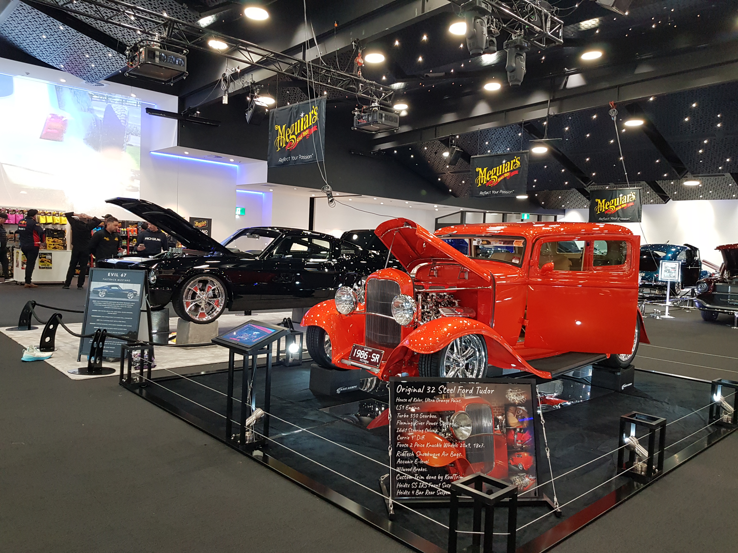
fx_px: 554
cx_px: 369
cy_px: 276
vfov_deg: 53.1
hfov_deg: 67.3
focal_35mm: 26
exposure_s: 1/33
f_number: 1.7
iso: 200
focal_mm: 4.2
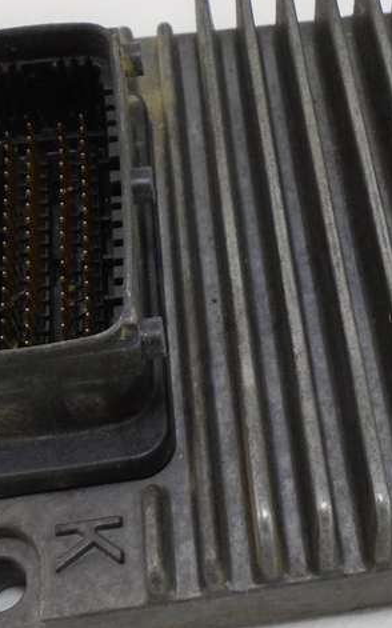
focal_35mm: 64
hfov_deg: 20.0
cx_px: 337
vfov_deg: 31.9
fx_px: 1095
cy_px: 240
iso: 100
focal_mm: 4.6
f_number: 3.2
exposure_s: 1/80
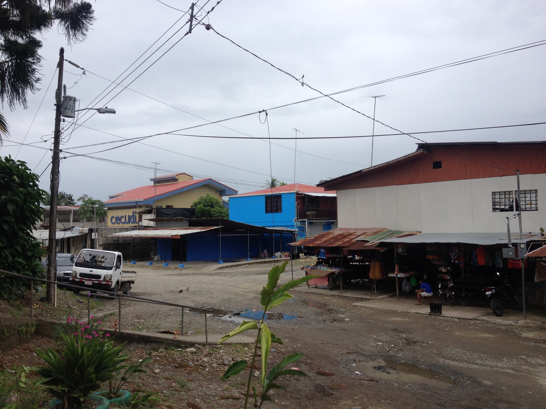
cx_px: 273
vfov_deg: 40.7
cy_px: 204
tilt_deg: +0.4
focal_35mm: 35
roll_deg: +1.4
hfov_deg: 52.6
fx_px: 552
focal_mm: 4.28
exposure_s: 1/1082
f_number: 2.4
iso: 50
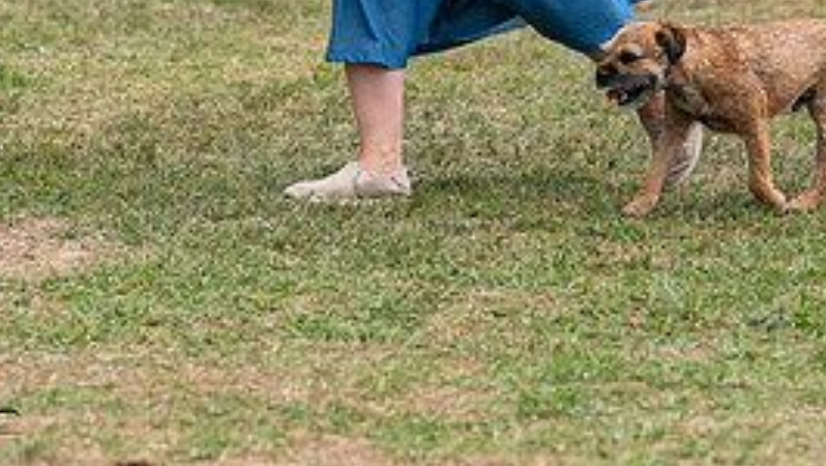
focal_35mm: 300
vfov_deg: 4.0
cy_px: -165
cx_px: 582
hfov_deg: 7.2
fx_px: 6575
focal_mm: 113
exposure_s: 1/2500
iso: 400
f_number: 4
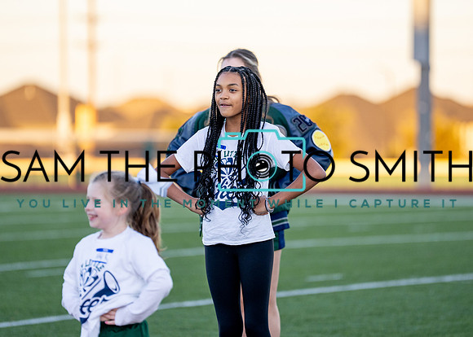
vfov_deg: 5.8
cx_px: 235
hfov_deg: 8.1
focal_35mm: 248
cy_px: 143
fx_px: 3329
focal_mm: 200
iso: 500
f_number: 2.8
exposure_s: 1/1250
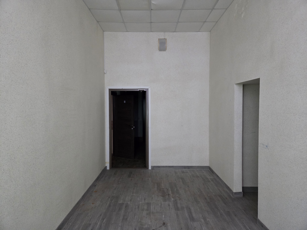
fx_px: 204
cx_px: 154
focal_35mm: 23
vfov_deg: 58.9
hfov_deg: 73.9
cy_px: 115
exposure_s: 1/100
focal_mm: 5.4
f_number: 1.8
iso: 1600
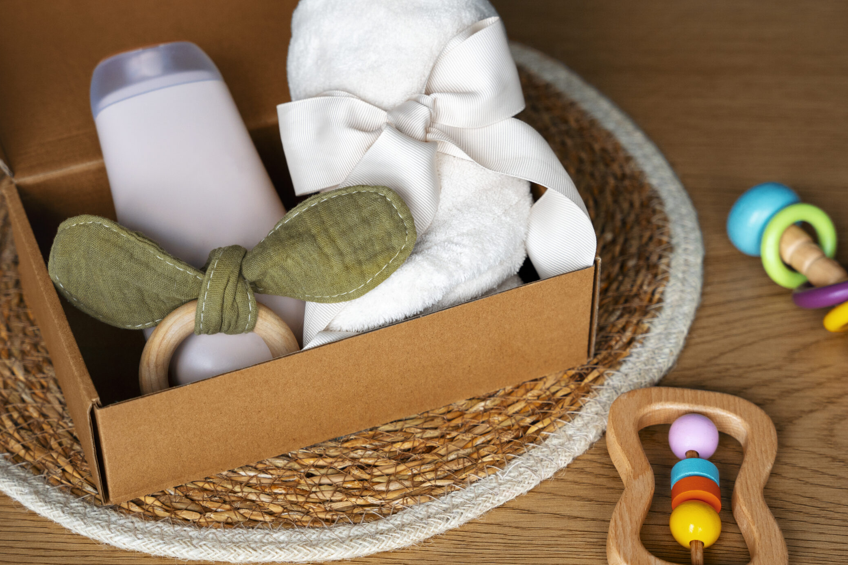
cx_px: 404
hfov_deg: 24.9
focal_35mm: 81
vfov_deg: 16.8
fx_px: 1917
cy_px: 274
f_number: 4.5
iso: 250
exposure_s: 1/100
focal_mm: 66.3
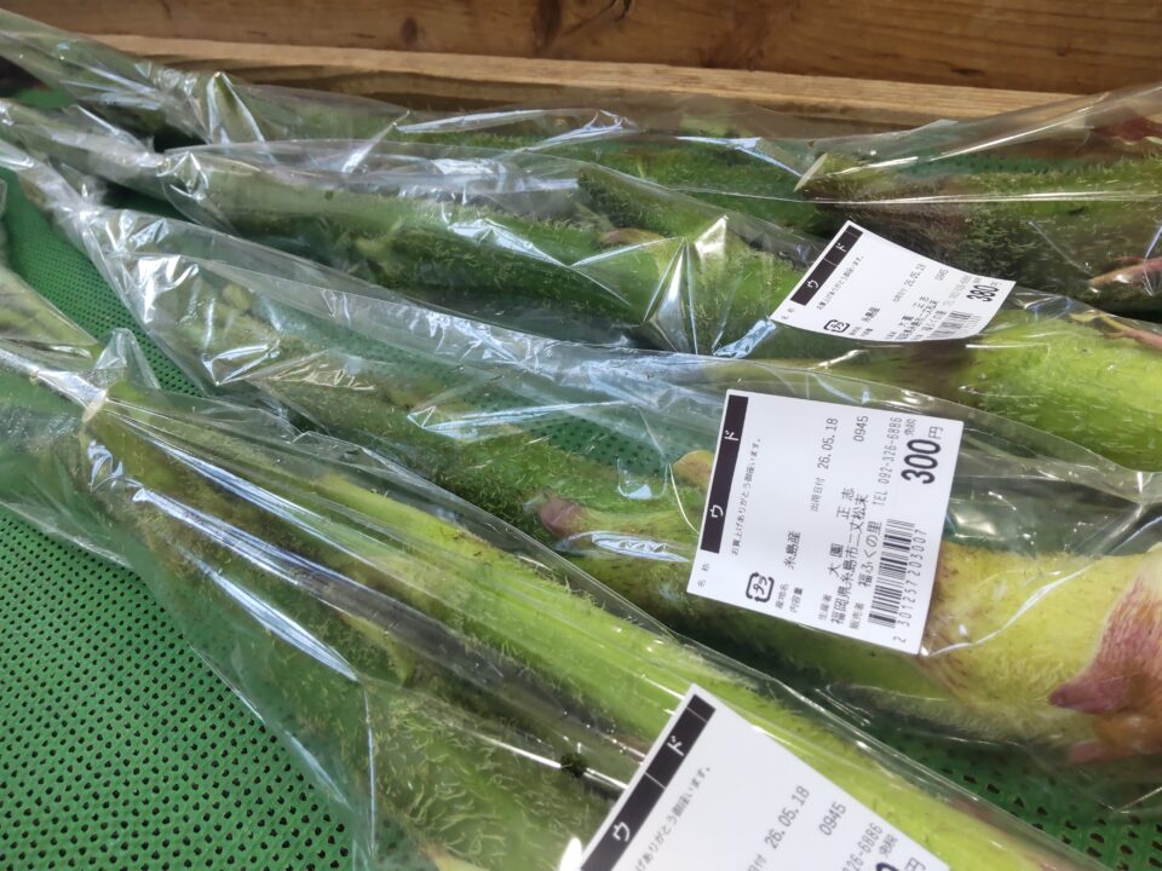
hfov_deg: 71.6
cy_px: 436
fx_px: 806
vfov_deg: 56.8
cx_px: 581
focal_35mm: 24
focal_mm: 3.43
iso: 145
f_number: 2
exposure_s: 1/60
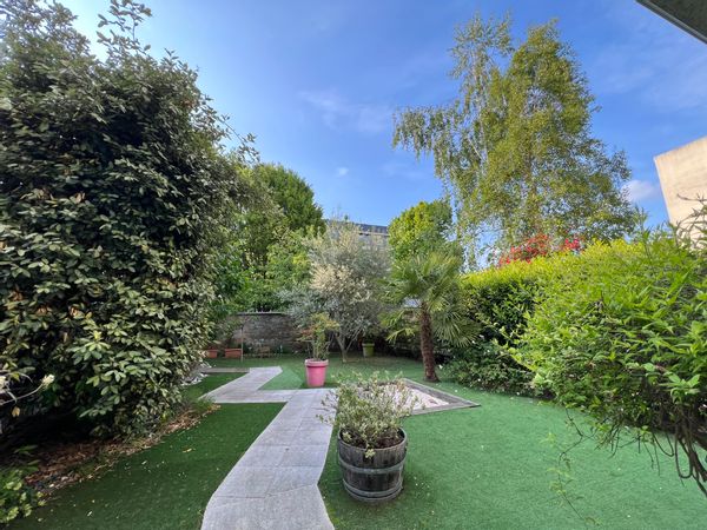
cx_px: 354
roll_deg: +1.0
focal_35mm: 13
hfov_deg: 106.2
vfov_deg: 89.9
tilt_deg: +12.3
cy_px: 265
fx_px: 266
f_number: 1.8
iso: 32
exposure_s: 1/249
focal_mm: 1.57
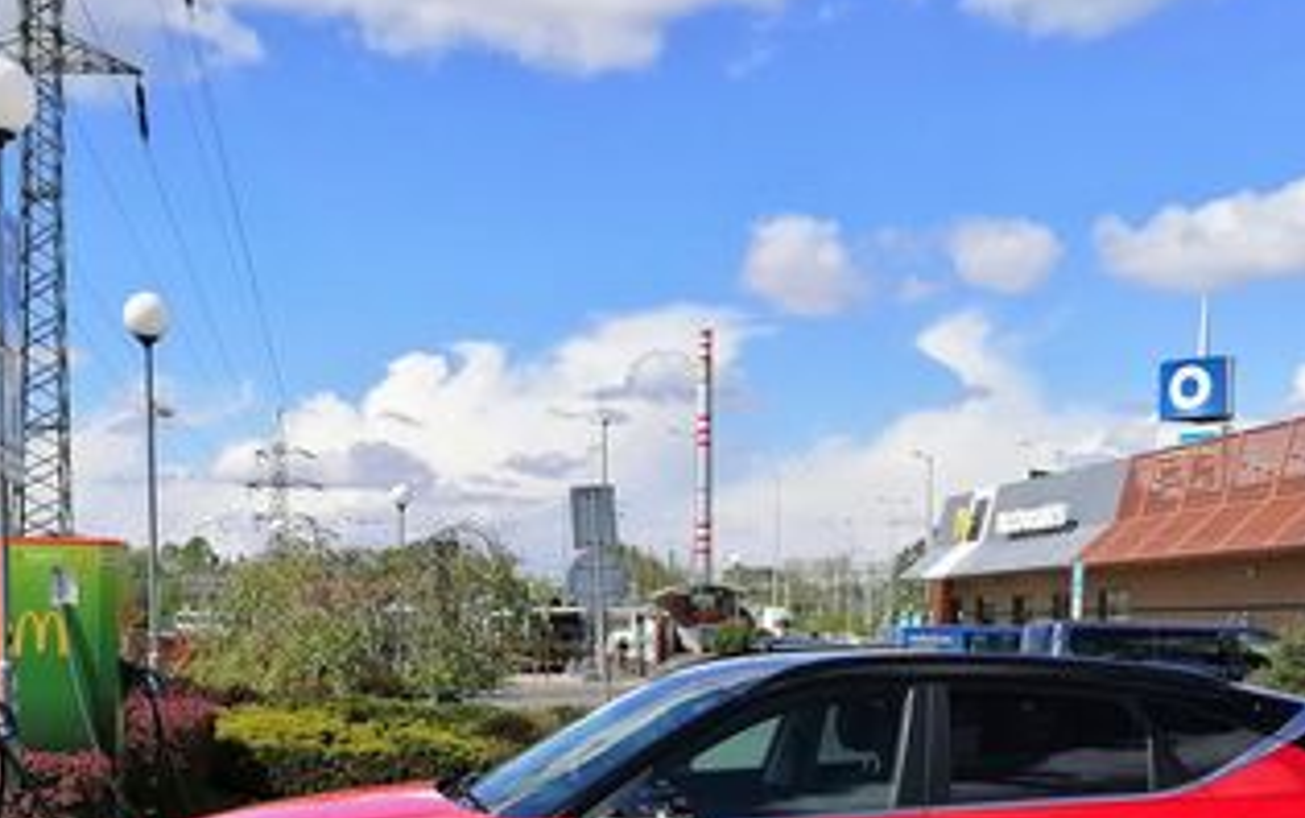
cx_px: 603
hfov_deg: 37.5
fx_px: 1922
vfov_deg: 23.6
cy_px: 690
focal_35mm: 54
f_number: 1.8
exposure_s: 1/1969
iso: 50
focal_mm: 5.3
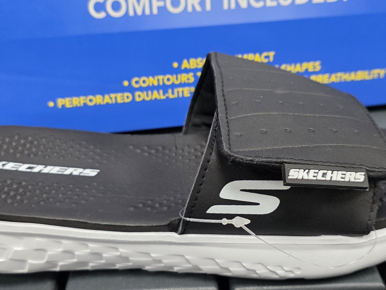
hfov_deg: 39.7
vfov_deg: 30.3
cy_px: 152
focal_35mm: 48
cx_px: 199
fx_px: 535
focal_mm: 6.3
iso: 320
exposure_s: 1/100
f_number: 1.7
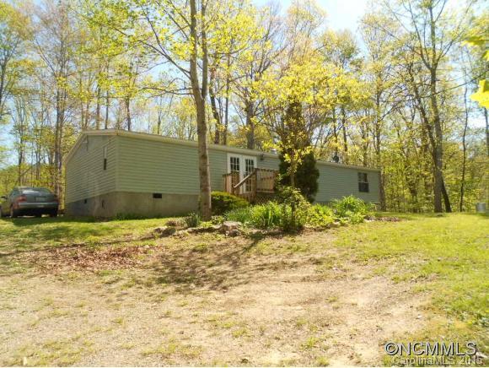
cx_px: 244
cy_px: 184
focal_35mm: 26
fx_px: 368
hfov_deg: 67.3
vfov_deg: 53.1
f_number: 3.2
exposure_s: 1/400
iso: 80
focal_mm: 4.6
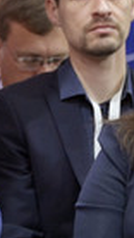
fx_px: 3443
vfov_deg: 3.9
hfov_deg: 2.2
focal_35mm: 547
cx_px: -21
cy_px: 153
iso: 8000
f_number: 5.6
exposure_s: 1/500
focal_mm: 160
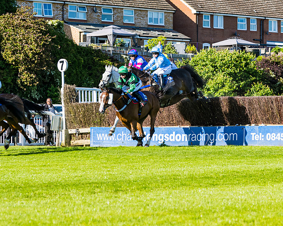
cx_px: 156
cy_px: 124
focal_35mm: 165
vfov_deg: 9.3
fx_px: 1384
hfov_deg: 11.7
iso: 200
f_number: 4
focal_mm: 70
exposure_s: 1/1600
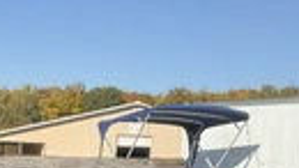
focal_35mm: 97
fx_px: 769
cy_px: 306
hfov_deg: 21.6
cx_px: 46
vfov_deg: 11.5
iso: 25
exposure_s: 1/1098
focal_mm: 3
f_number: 1.8
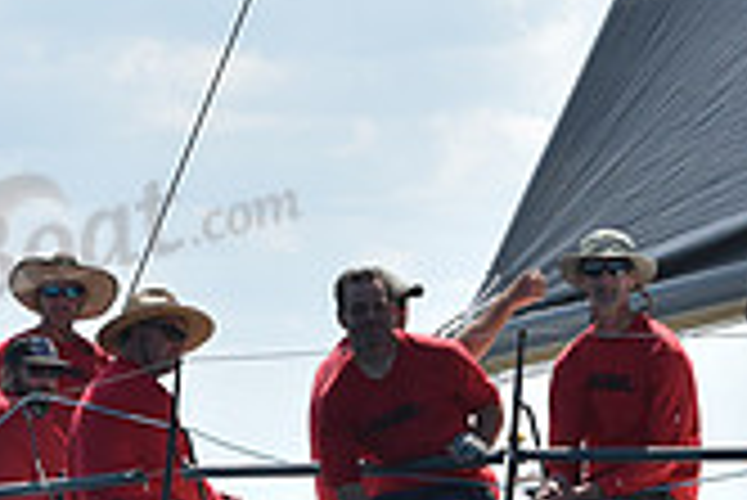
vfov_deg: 5.6
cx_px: 536
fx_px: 5088
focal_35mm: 245
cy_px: 439
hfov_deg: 8.4
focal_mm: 70
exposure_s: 1/1250
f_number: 6.3
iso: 250
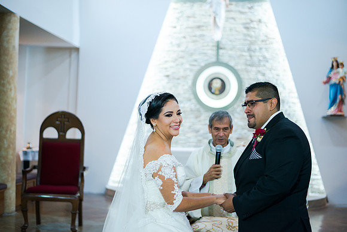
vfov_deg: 27.0
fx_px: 482
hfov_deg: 39.6
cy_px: 116
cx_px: 174
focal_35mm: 50
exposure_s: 1/320
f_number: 1.8
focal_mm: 50
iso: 1000
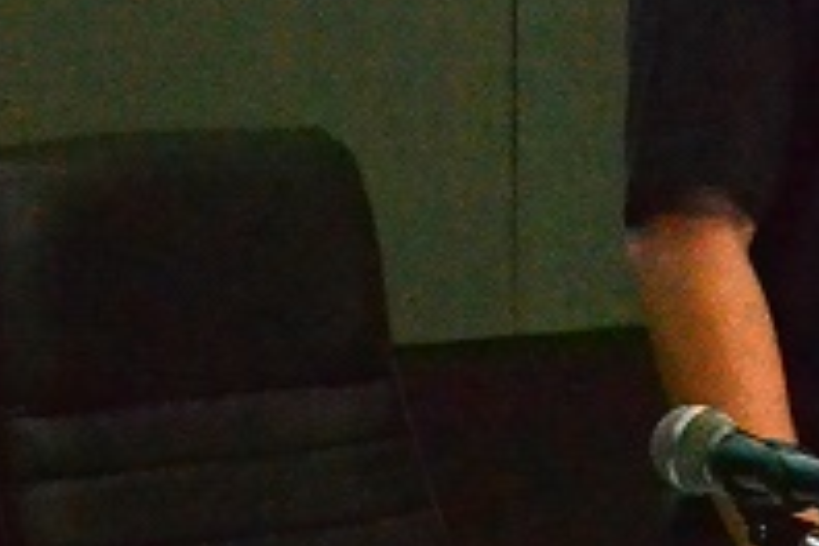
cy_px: -81
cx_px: 1059
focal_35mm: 242
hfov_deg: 8.4
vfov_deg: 5.7
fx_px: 5505
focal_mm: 40
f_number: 5.3
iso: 6400
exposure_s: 1/50
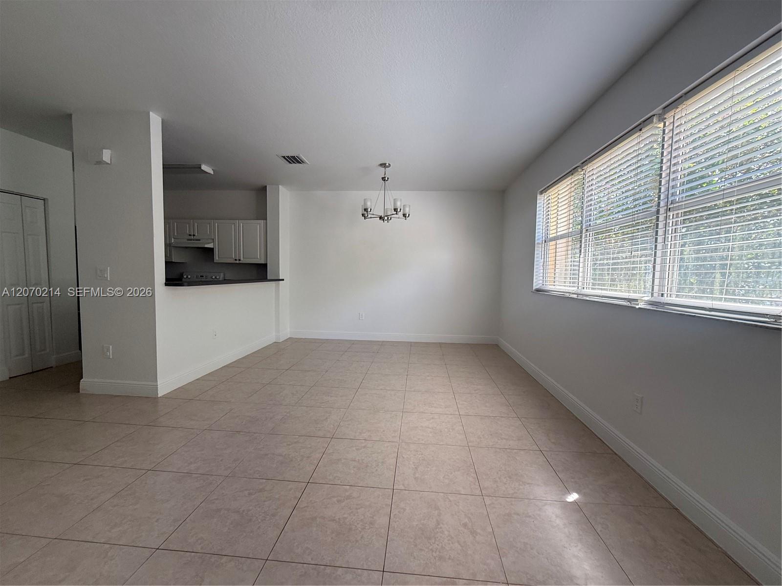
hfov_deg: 102.1
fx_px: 316
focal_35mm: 14
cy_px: 293
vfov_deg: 85.7
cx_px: 391
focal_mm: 2.22
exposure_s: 1/99
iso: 125
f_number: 2.2
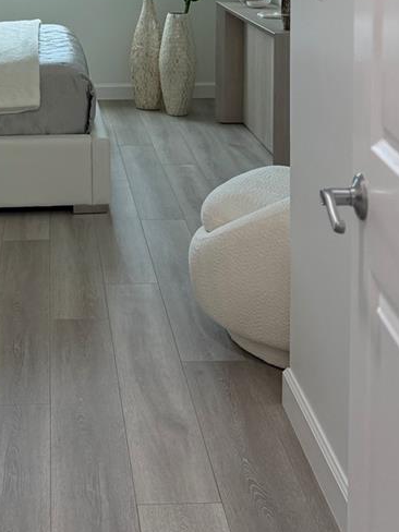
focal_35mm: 59
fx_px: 907
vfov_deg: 30.8
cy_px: 28
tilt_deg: -5.7
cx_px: 59
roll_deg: +0.4
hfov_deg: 24.3
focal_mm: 6.76
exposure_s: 1/240
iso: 160
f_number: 1.78
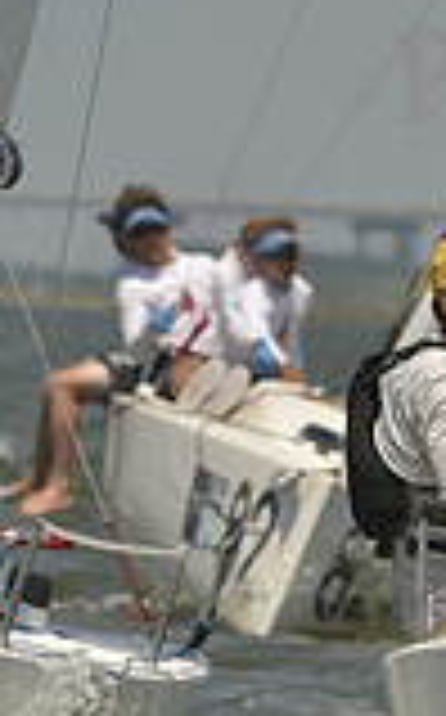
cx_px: 1266
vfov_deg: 2.0
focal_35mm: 1042
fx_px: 20320
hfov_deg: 1.3
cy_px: 592
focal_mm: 280
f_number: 10
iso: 280
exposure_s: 1/1250
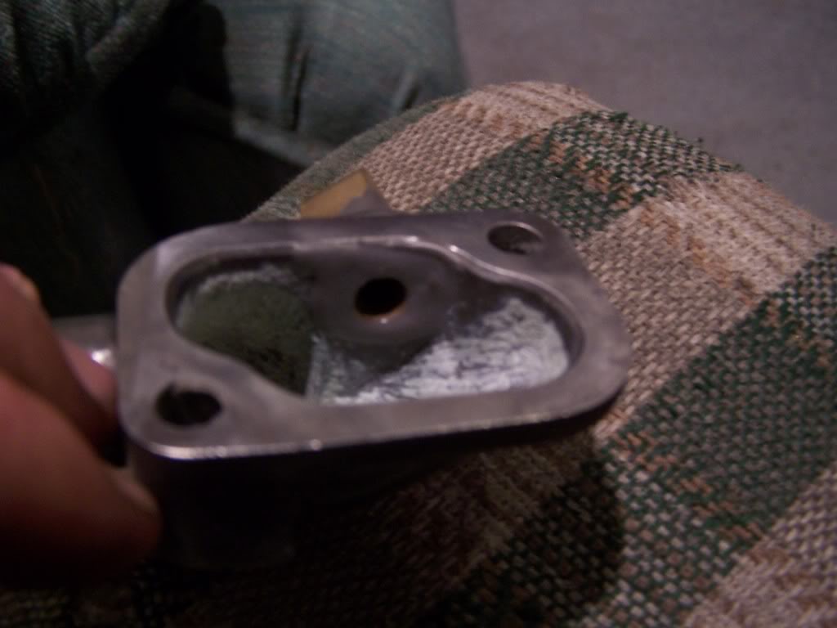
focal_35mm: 38
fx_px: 919
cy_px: 314
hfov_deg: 49.0
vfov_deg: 37.7
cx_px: 418
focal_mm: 6.3
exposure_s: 1/8
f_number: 2.8
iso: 140
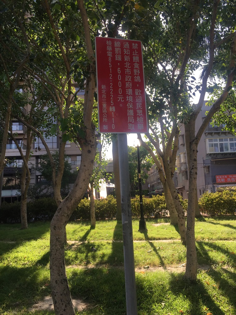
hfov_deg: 48.2
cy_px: 158
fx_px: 264
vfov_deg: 61.7
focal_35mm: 29
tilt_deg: +10.8
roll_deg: +3.2
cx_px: 118
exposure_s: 1/824
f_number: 2.2
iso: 32
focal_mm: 4.15
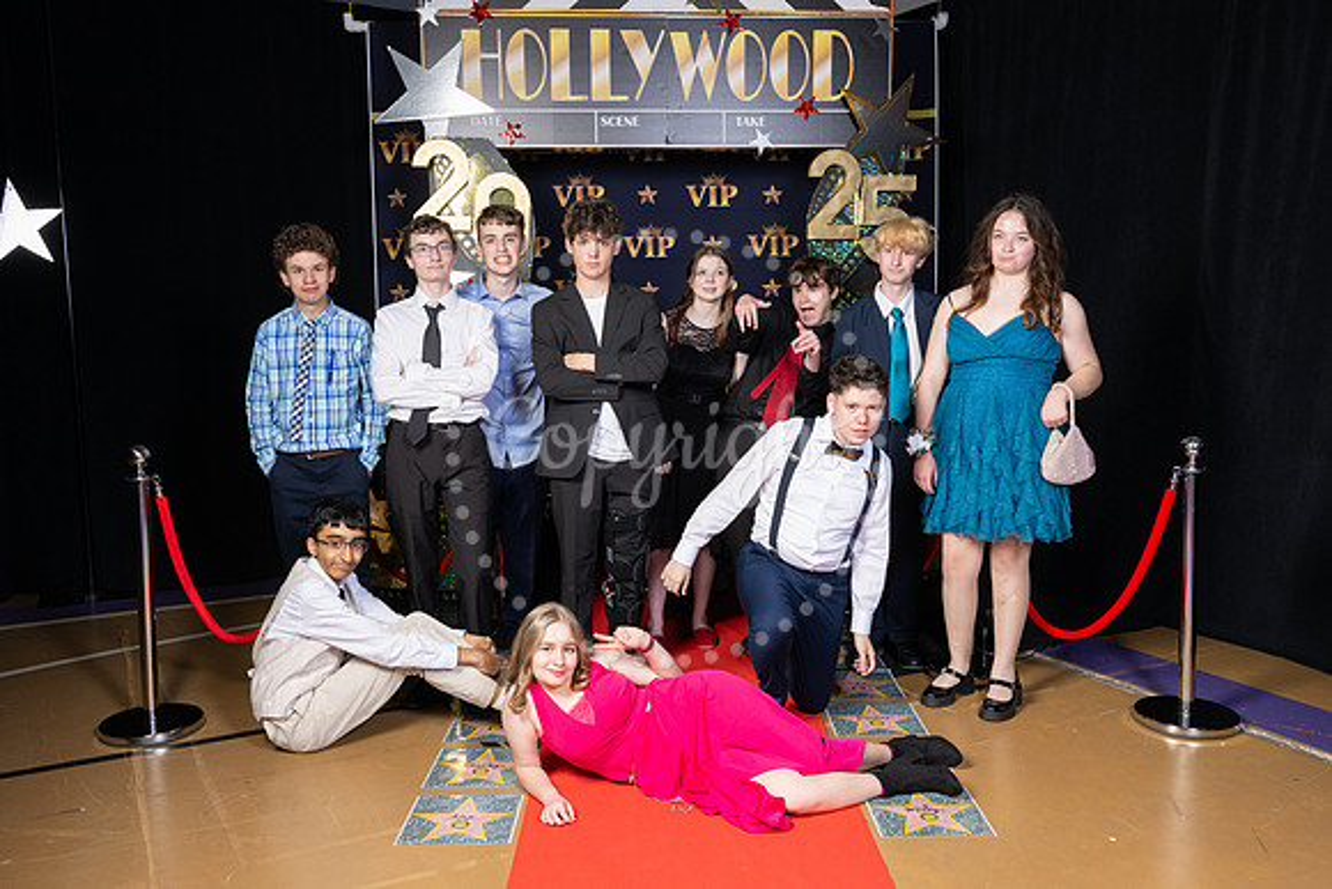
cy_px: 444
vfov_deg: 45.0
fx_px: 1073
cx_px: 666
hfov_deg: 63.6
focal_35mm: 29
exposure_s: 1/125
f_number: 8
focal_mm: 29
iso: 400
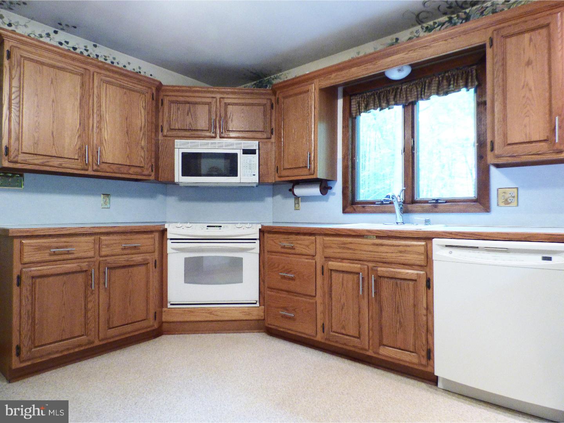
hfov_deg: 81.7
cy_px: 212
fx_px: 326
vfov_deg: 66.0
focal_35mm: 20
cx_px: 282
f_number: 2.8
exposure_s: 1/30
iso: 400
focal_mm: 3.58
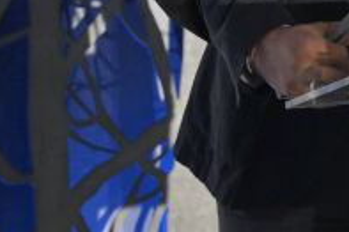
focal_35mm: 232
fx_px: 2247
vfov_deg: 5.8
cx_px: 606
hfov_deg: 8.6
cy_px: -217
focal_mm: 57
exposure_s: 1/125
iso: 2500
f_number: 4
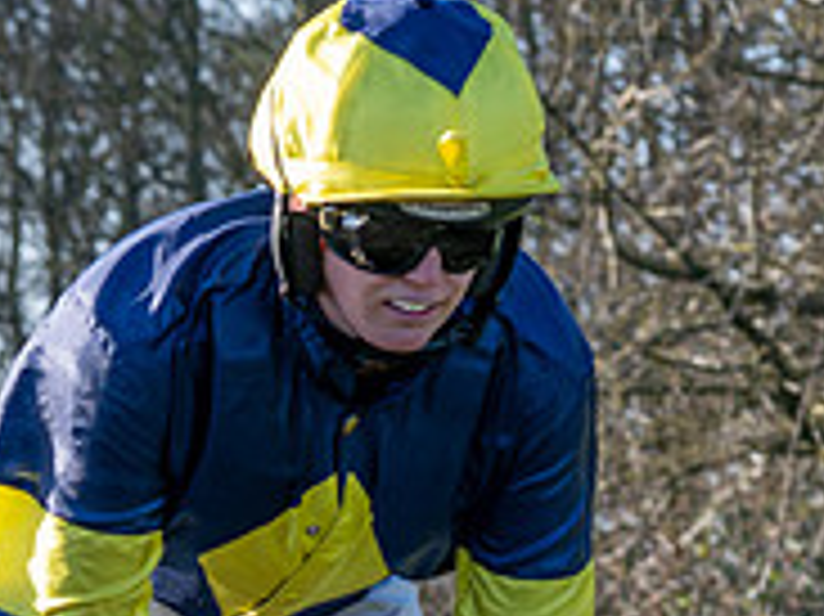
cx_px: 123
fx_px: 12798
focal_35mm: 538
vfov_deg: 2.8
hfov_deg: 3.7
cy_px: 918
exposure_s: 1/1250
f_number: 5
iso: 400
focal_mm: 78
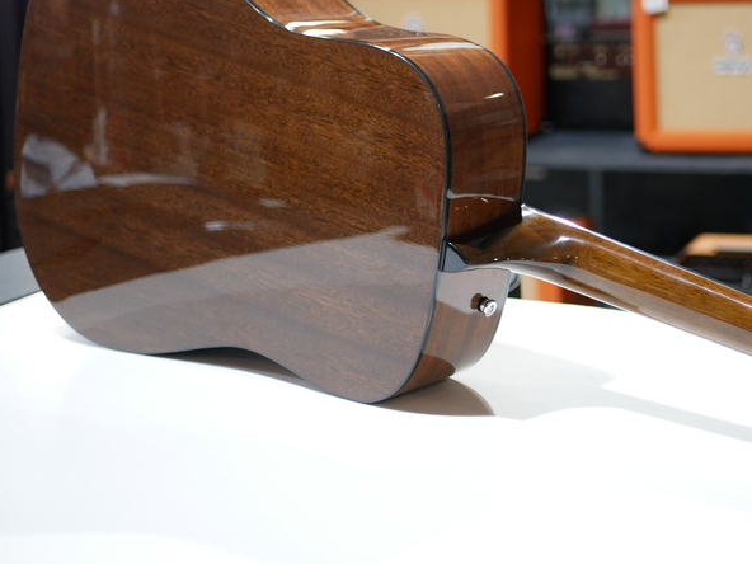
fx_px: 1651
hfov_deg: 25.4
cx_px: 565
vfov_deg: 19.3
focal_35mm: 76
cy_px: 147
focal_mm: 25
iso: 500
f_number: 1.7
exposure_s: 1/60
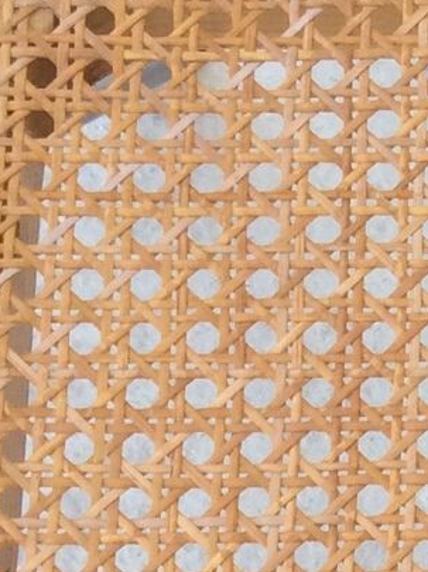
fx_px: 2609
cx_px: 723
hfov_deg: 9.0
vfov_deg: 12.4
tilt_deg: -83.7
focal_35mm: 158
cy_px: 568
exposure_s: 1/172
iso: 32
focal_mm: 3.3
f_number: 2.4
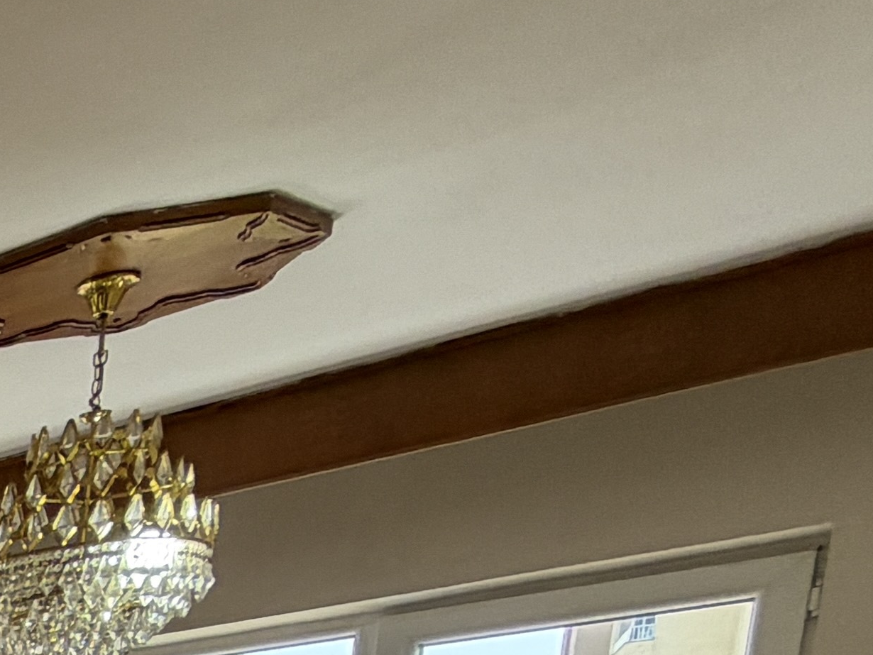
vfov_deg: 17.3
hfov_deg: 16.1
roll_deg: +1.6
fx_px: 1640
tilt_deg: -10.1
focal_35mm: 65
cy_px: 1260
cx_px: -1132
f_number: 2.2
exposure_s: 1/100
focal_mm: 2.22
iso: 50
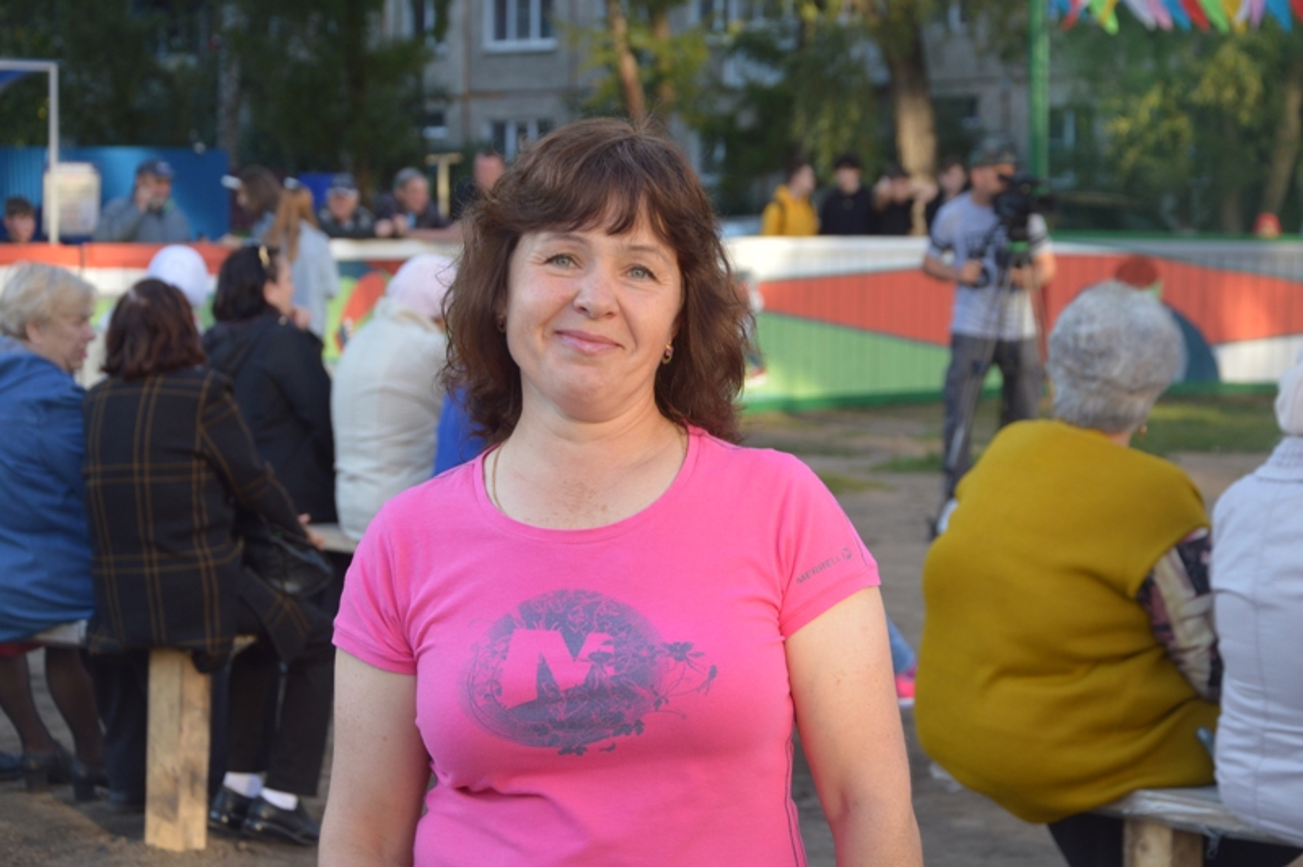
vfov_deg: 14.7
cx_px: 652
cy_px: 434
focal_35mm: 93
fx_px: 3363
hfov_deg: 21.9
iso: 280
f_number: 5.6
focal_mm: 62
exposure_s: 1/125
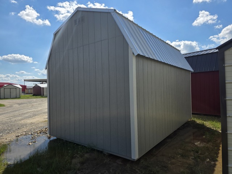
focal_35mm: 23
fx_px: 154
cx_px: 116
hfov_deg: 73.9
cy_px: 87
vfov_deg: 58.9
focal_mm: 6.3
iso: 80
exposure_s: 1/7944
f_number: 1.7
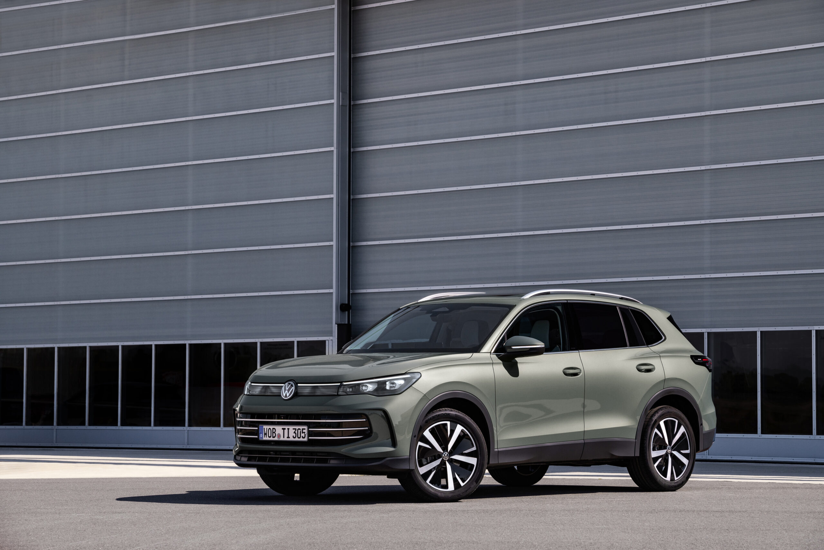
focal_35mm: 105
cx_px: 412
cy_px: 275
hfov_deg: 19.5
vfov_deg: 13.0
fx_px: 2403
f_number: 9
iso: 400
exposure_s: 1/200
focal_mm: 105
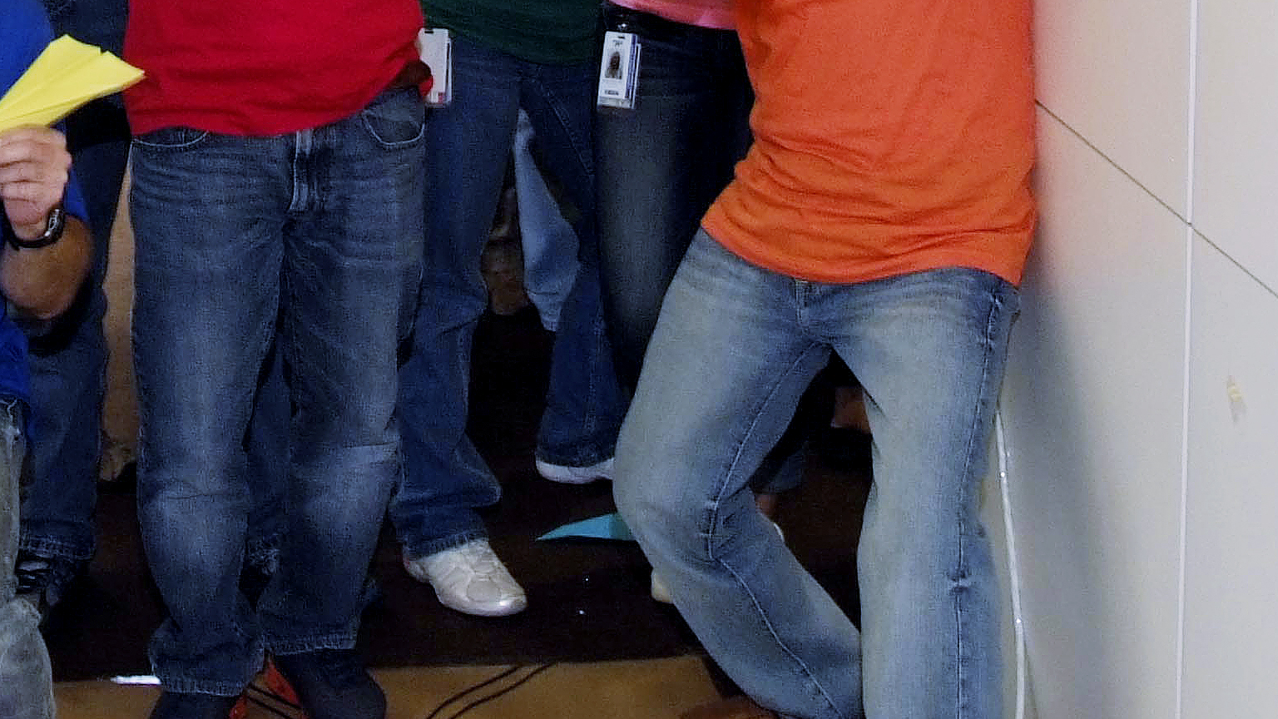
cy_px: -250
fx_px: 3152
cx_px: 303
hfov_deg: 22.7
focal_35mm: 93
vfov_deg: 12.6
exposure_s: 1/30
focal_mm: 21
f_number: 6.3
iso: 800
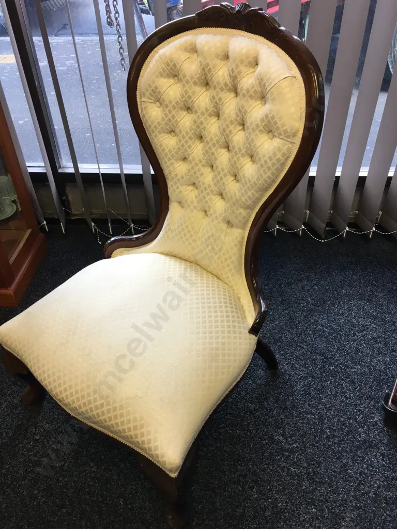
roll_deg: -0.2
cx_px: 198
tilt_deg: -40.3
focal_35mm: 29
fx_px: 443
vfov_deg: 61.7
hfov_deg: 48.2
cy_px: 264
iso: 32
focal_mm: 4.15
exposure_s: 1/33
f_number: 2.2
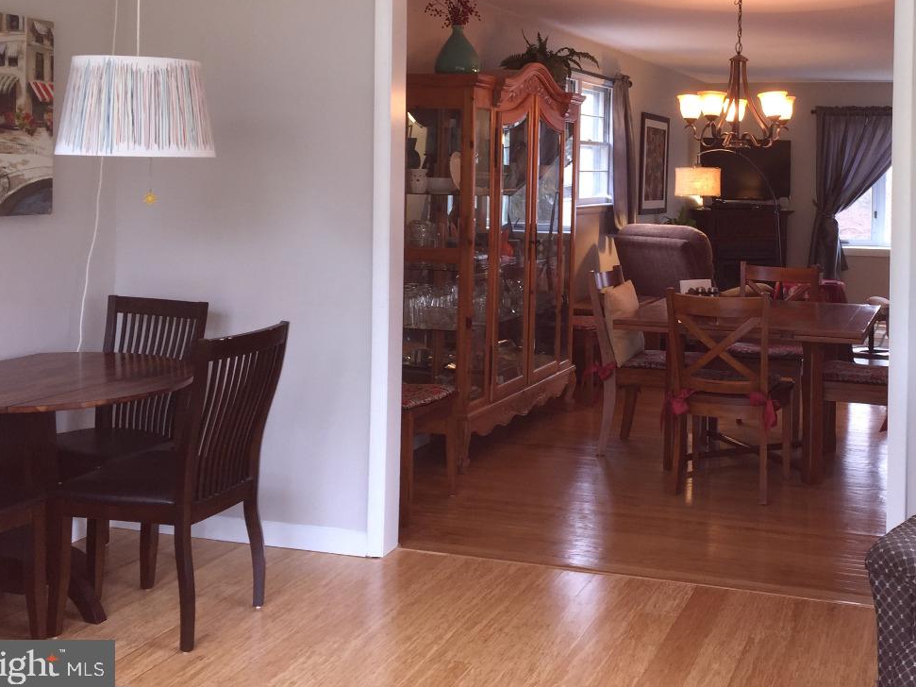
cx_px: 629
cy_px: 184
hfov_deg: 43.1
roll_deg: -1.1
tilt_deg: -0.6
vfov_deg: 33.0
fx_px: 1138
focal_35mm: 43
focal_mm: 4.15
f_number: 2.2
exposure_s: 1/32
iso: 32
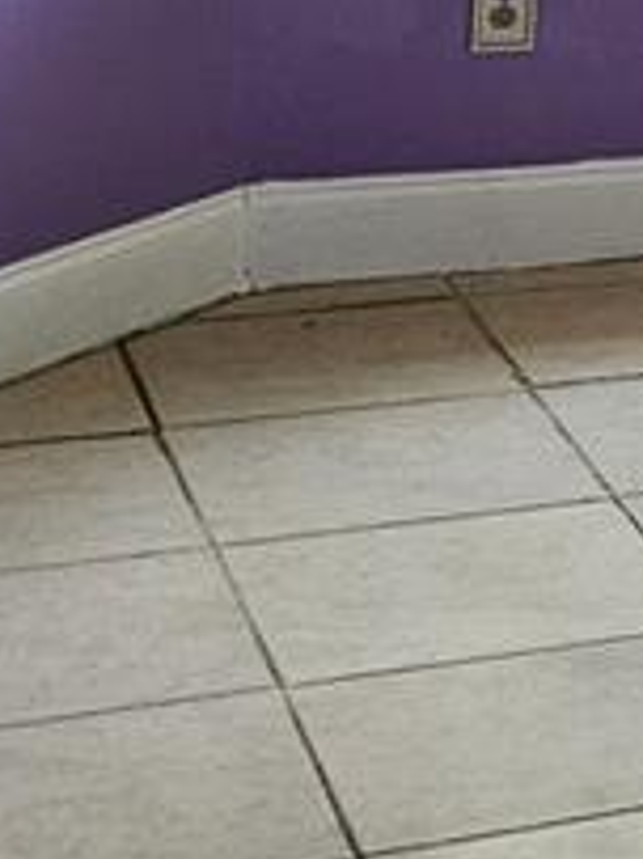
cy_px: -313
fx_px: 3372
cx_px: 1866
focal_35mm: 136
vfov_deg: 13.9
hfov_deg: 9.0
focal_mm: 6.3
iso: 160
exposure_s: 1/180
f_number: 1.7
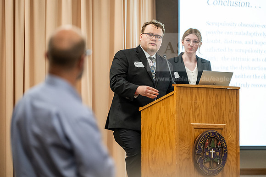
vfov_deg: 7.9
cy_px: 88
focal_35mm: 175
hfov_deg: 11.7
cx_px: 133
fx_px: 1293
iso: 2500
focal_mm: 175
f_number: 3.2
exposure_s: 1/200
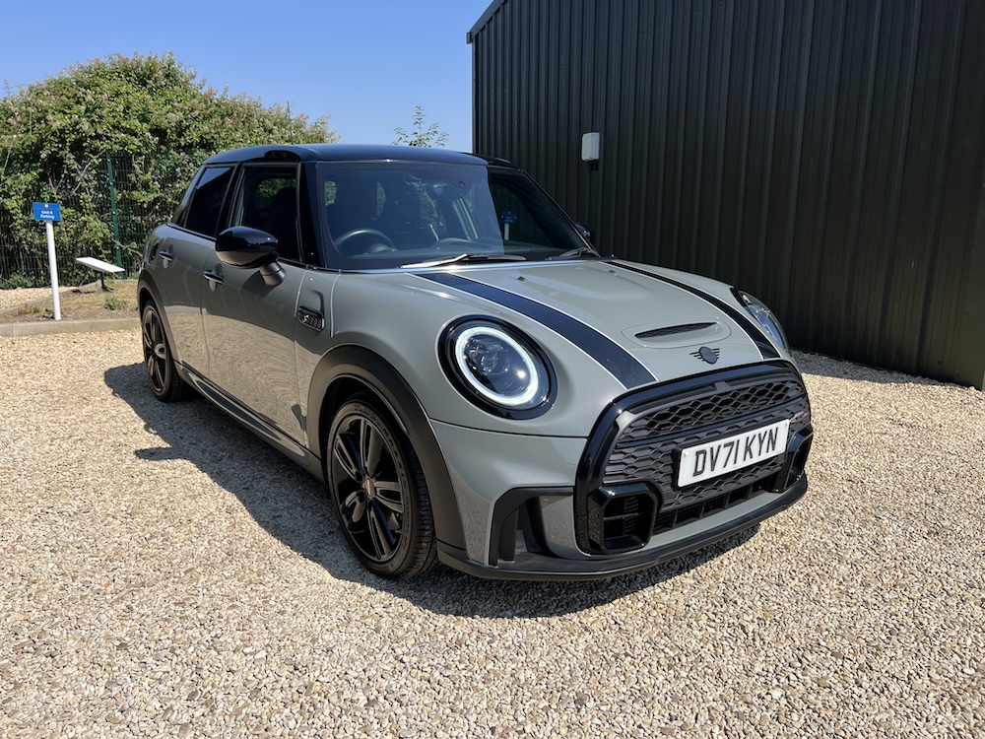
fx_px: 740
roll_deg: +0.7
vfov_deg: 53.1
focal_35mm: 26
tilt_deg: -13.2
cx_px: 492
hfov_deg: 67.3
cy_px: 370
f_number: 1.5
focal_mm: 5.7
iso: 50
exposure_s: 1/3968
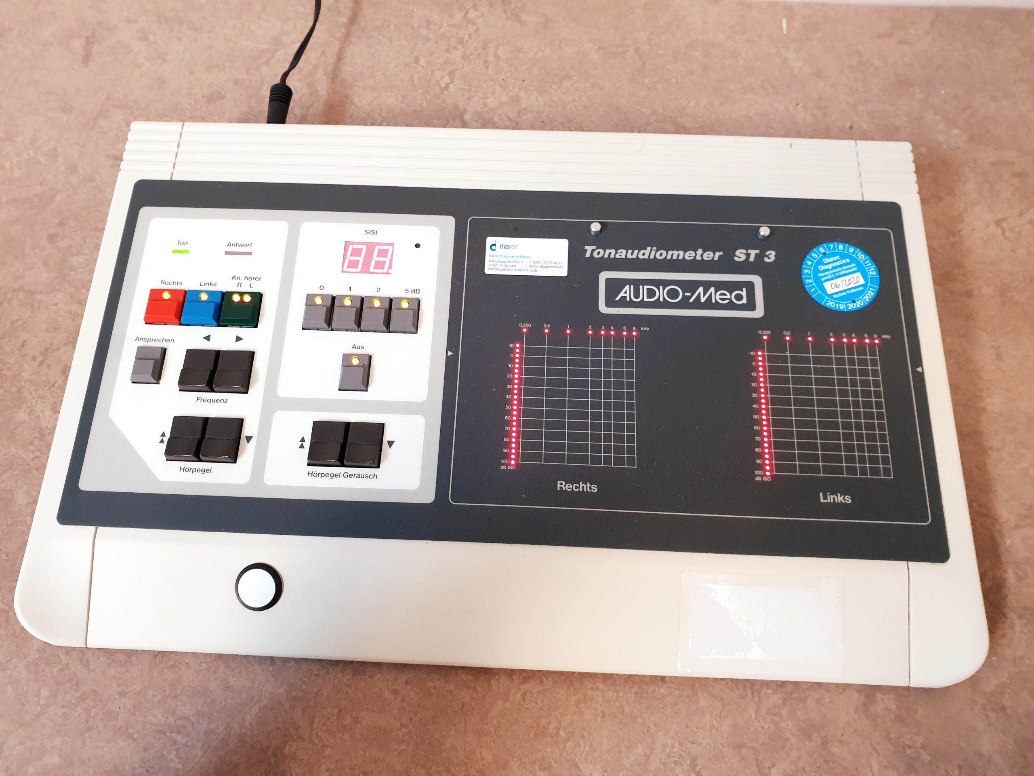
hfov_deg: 67.3
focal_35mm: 26
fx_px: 777
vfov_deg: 53.1
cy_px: 388
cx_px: 517
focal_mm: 4.3
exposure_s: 1/50
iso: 320
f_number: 2.4
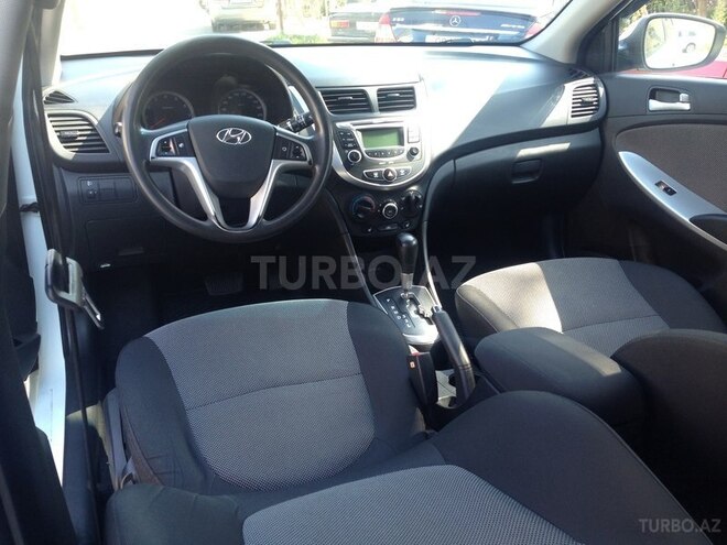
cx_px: 364
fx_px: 693
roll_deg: +1.7
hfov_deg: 55.4
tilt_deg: -23.7
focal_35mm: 33
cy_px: 272
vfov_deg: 42.9
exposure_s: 1/40
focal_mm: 4.12
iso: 50
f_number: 2.4
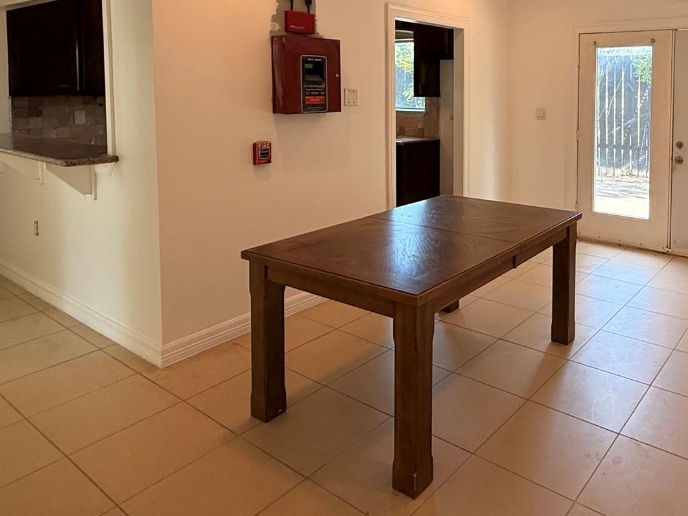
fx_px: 537
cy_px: 113
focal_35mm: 27
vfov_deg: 48.8
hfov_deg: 62.2
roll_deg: +0.5
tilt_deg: -2.7
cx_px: 501
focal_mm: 2.22
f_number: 2.2
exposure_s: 1/120
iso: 125
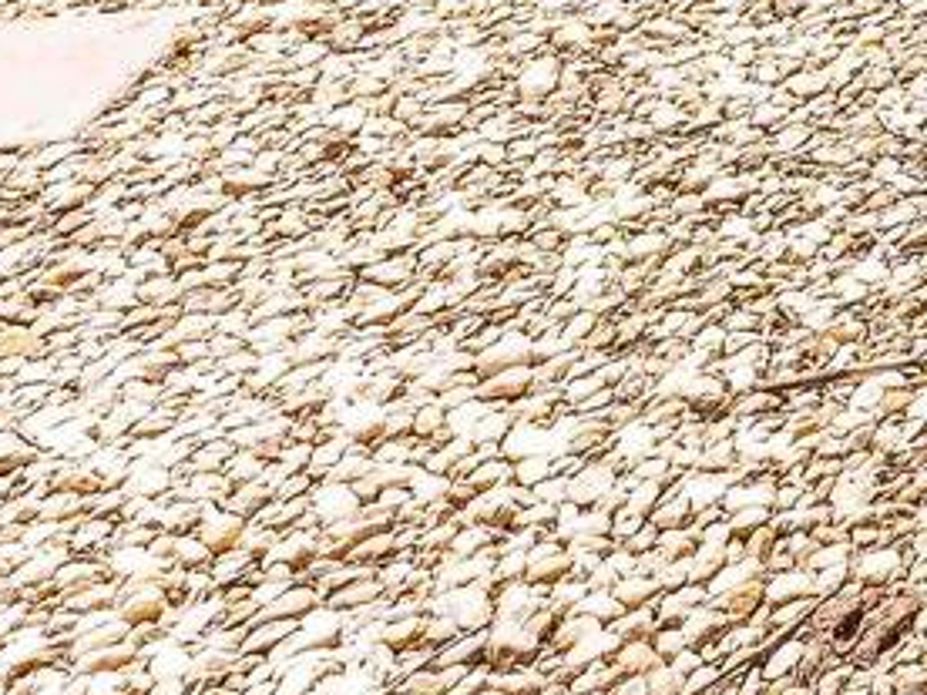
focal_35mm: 100
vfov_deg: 10.4
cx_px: 2563
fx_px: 2678
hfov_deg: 12.3
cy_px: -1408
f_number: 7.1
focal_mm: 14
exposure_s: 1/320
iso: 200
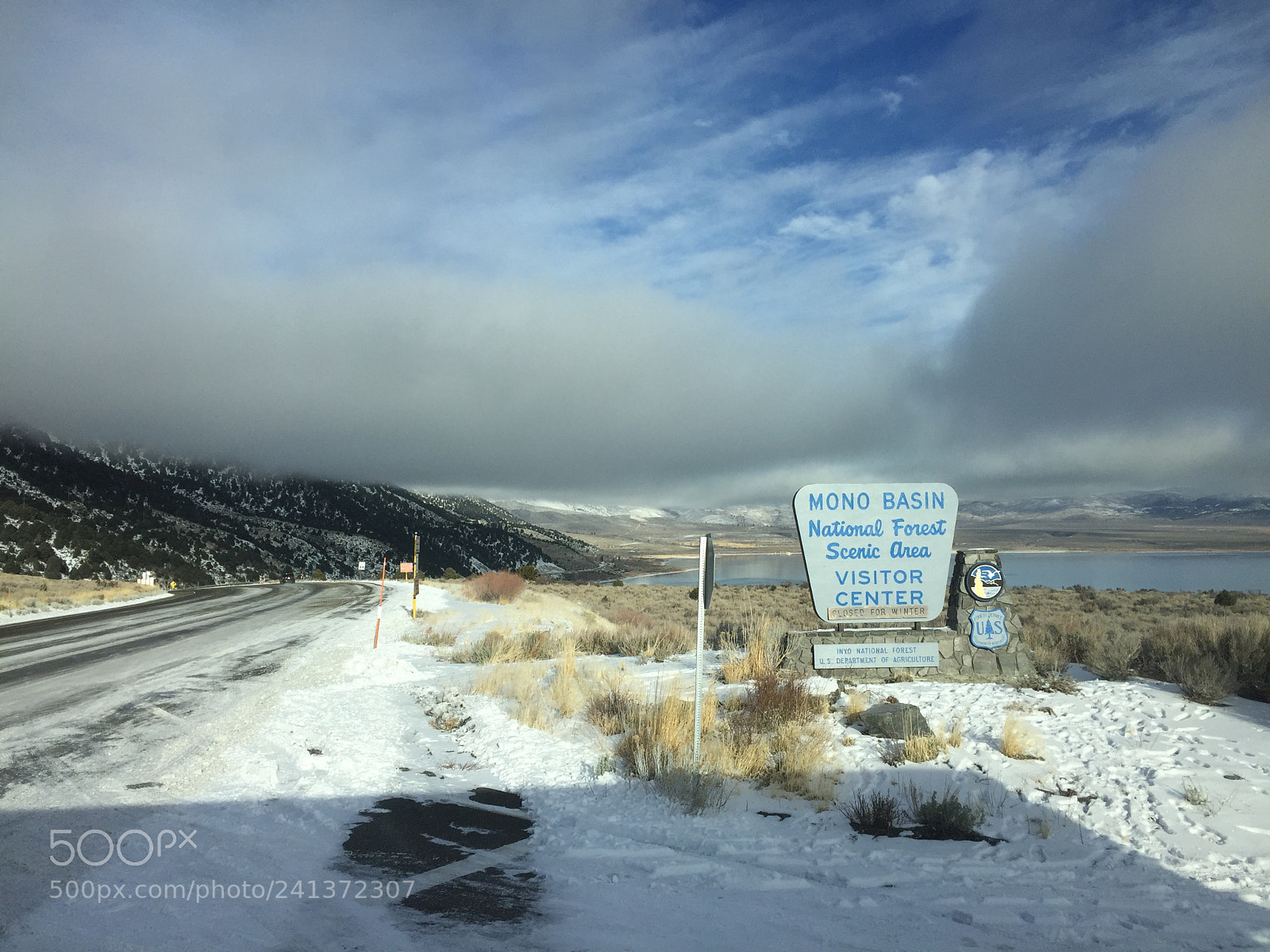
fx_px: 1064
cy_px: 476
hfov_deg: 61.7
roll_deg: -1.6
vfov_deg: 48.2
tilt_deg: +3.2
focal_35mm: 29
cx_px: 635
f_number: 2.2
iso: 32
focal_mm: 4.15
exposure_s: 1/565
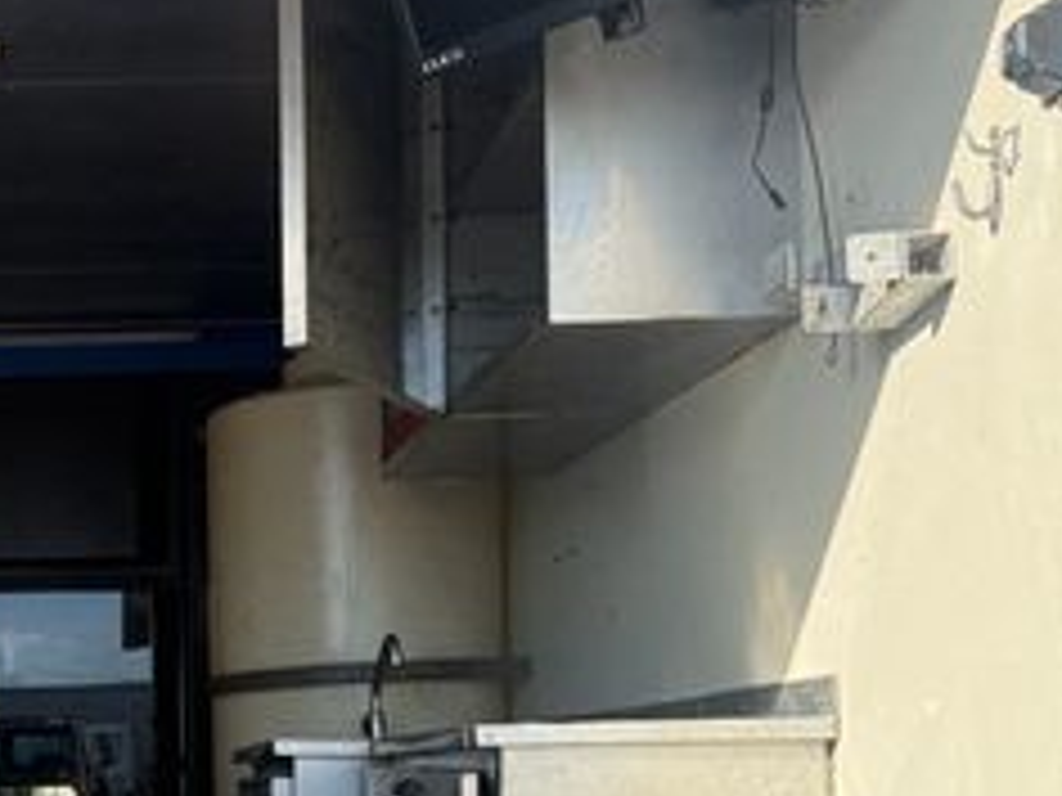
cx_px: -58
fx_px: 1994
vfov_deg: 22.0
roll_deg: +1.6
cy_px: 742
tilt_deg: +1.2
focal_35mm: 65
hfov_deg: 27.7
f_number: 1.78
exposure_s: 1/1385
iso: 100
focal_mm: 6.76
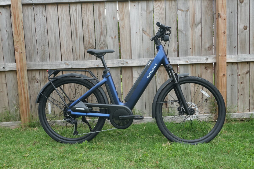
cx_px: 127
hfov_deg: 55.1
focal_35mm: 34
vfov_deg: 38.4
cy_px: 84
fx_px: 243
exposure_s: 1/80
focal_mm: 23
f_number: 16
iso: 800
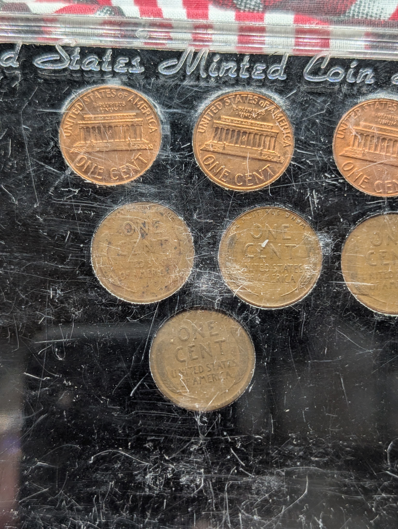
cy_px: 264
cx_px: 199
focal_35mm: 49
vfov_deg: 38.9
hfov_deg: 29.7
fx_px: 749
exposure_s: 1/91
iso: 67
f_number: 1.68
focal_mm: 6.9
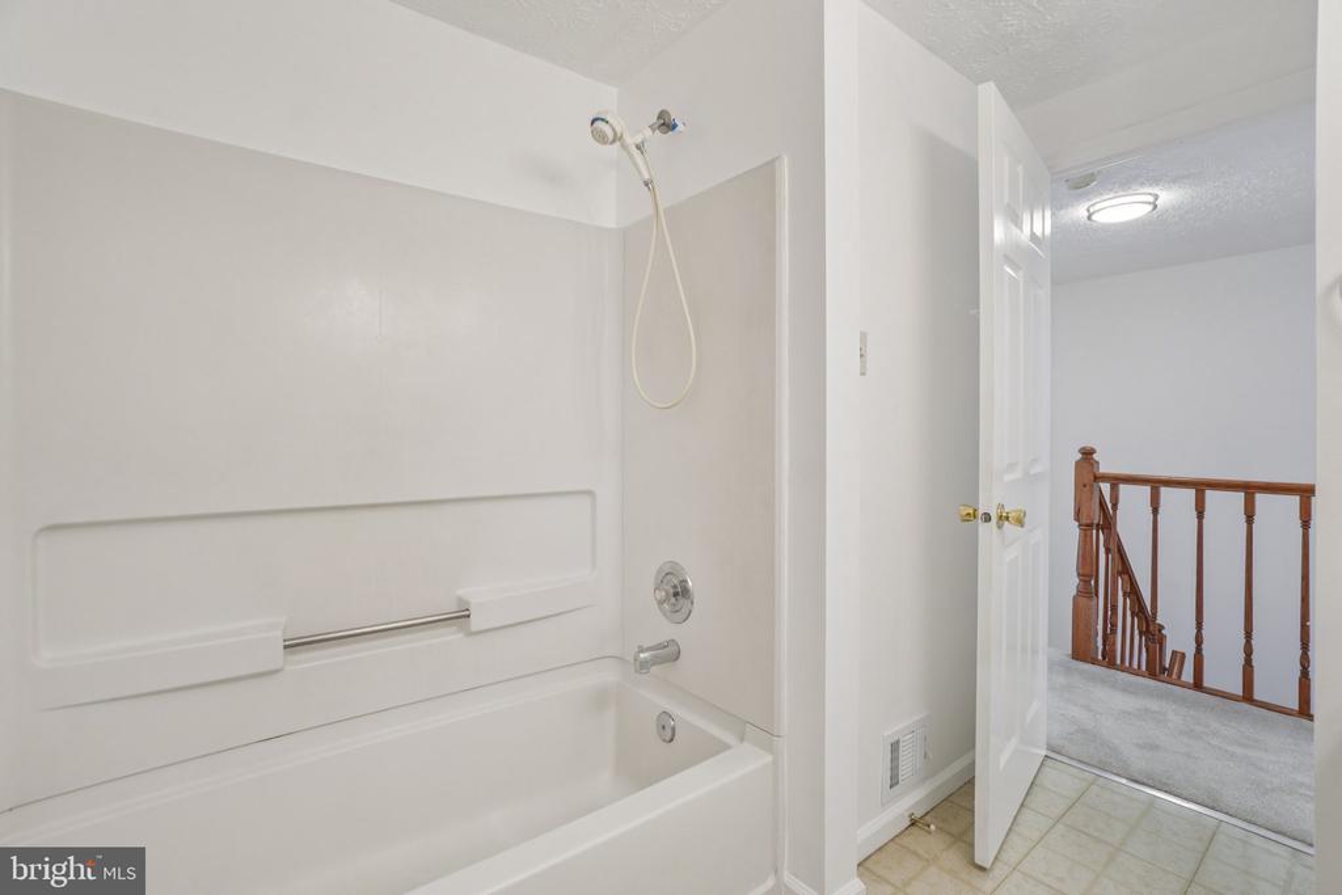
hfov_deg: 100.4
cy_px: 448
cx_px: 671
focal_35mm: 15
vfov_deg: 77.3
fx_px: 559
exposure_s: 1/4
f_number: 7.1
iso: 100
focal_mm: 10
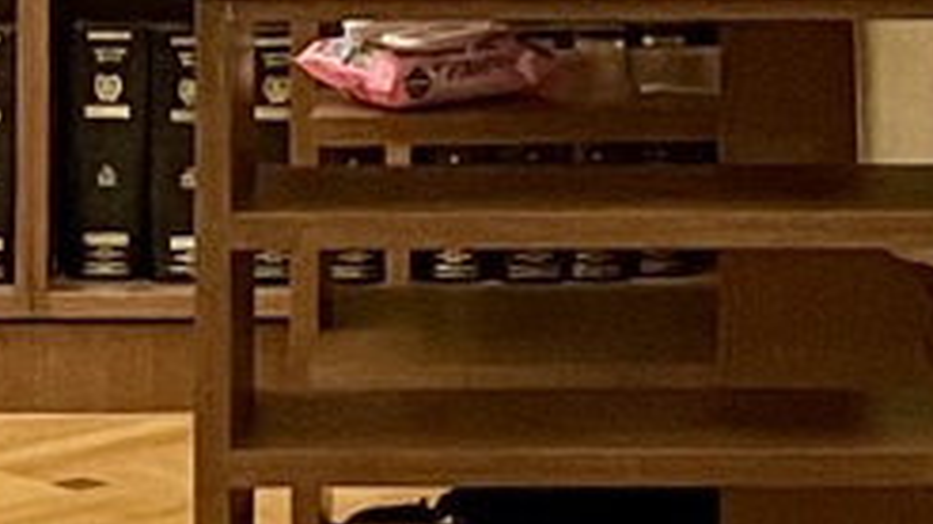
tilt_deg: +1.0
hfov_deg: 9.7
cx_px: 671
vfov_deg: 5.3
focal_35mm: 221
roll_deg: +0.6
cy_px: -748
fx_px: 5464
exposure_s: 1/50
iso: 250
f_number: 1.6
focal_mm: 4.2
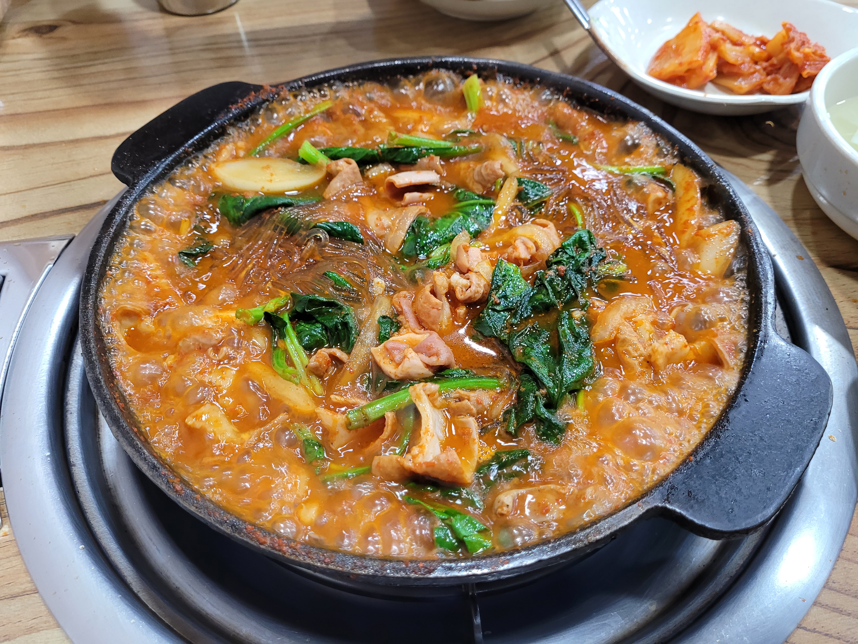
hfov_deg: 67.3
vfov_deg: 53.1
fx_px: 644
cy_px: 322
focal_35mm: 26
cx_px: 429
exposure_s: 1/40
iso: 250
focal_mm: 5.4
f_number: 1.8
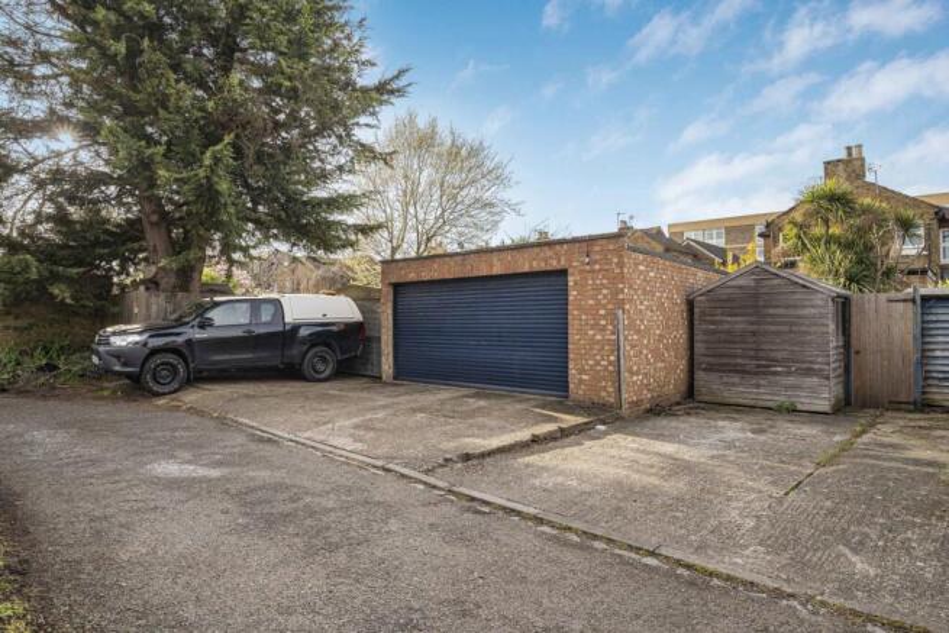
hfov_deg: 82.6
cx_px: 474
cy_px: 316
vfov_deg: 60.7
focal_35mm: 20
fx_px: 540
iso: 640
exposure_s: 1/400
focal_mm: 20.5
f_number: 8
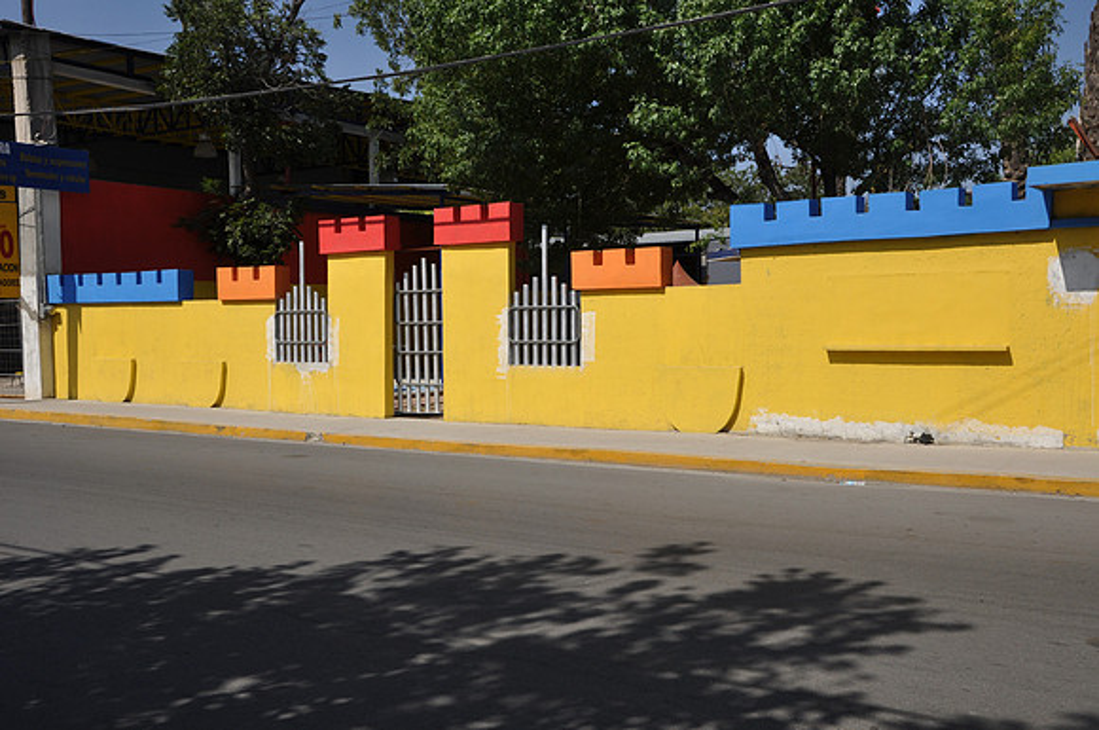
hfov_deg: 51.3
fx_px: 1143
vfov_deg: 35.4
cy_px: 365
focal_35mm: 38
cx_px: 550
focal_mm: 25
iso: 200
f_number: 13
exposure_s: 1/160
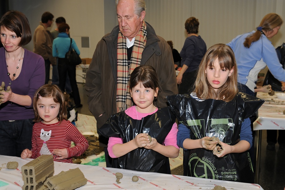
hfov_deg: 41.2
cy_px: 95
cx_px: 142
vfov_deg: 28.0
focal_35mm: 48
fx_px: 380
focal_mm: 32
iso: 200
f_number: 5
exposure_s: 1/60
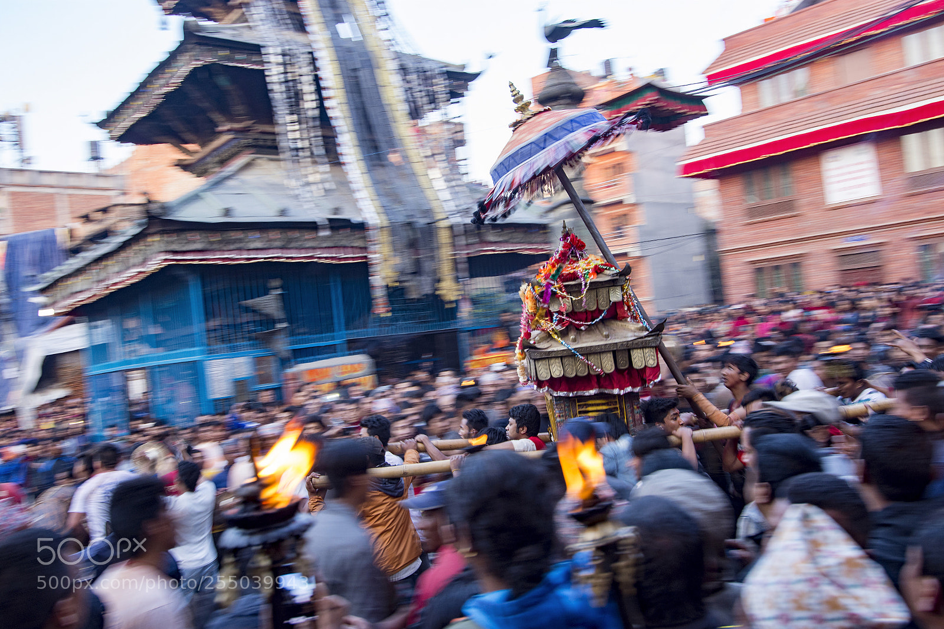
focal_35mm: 30
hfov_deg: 61.9
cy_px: 314
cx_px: 472
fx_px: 786
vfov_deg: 43.6
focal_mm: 20
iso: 250
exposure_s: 1/25
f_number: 6.3
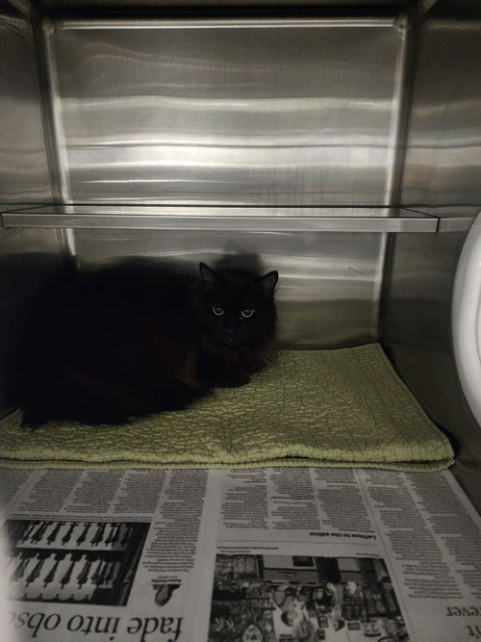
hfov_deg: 58.9
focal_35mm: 23
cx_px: 240
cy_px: 321
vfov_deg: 73.9
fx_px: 426
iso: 1250
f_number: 1.8
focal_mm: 6.4
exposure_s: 1/20
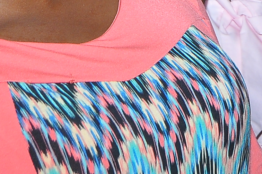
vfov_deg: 4.3
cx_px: 279
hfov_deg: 6.4
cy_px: -91
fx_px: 2319
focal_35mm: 319
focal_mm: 50
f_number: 5.6
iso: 400
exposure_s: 1/100
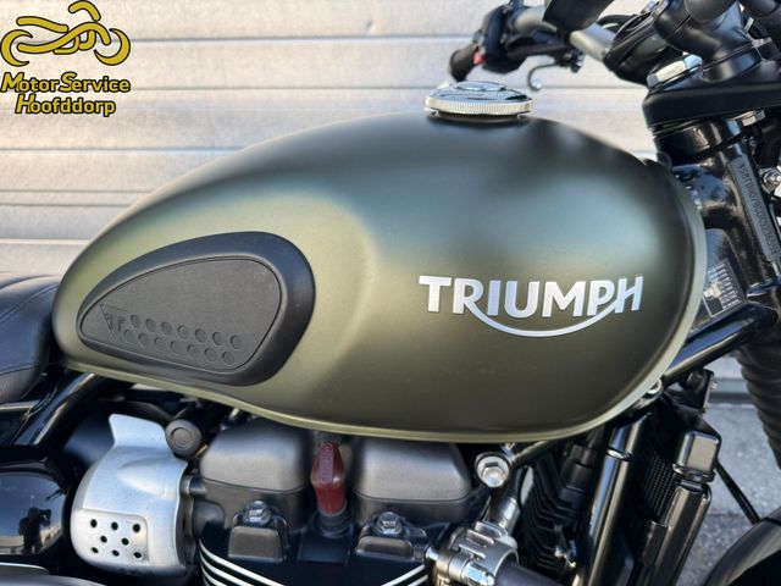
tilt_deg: -23.8
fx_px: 541
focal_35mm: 24
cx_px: 390
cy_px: 293
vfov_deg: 56.8
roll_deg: -1.6
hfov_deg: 71.6
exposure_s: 1/510
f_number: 1.78
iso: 80
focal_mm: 6.76
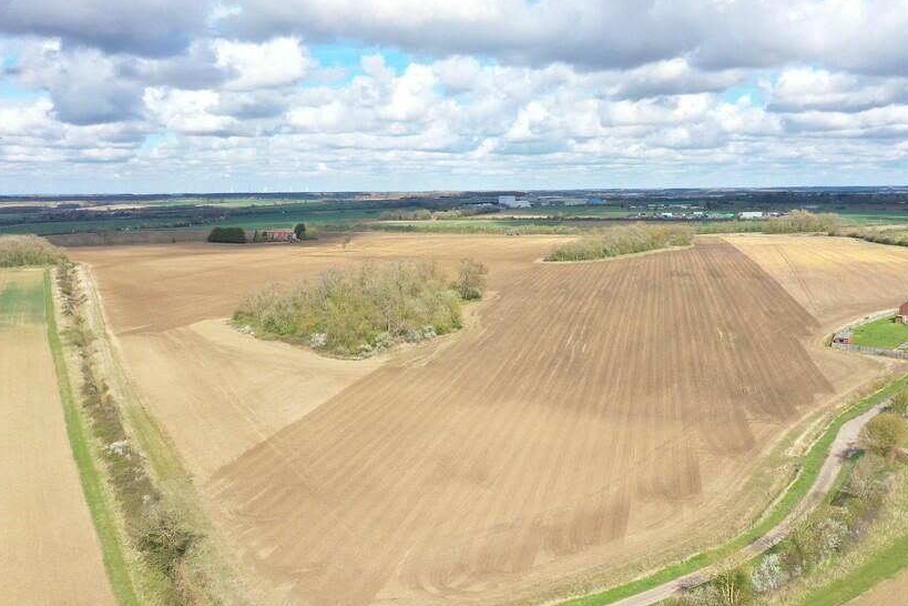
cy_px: 321
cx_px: 522
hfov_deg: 54.2
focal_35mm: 35
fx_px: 883
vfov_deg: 37.8
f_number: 5.6
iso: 100
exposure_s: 1/320
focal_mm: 10.26
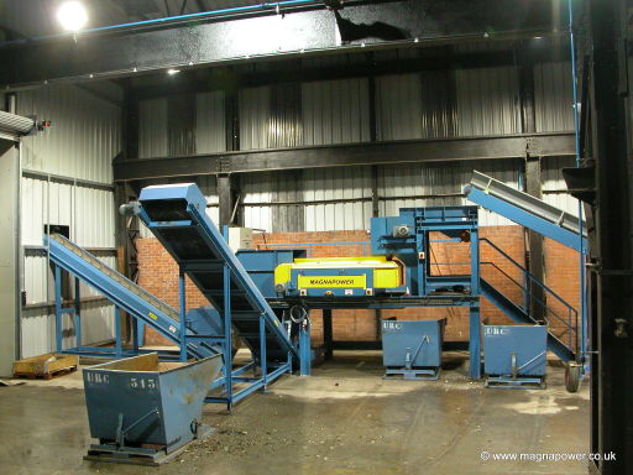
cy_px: 238
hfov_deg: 52.6
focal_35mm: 35
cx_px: 316
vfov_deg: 40.7
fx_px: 640
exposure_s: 1/7.7
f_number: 5
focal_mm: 8.9
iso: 400
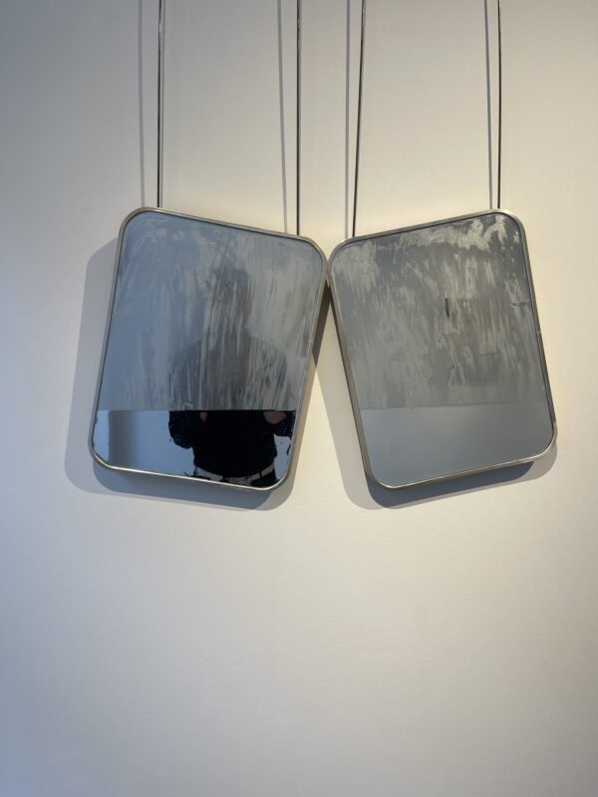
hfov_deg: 54.9
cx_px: 299
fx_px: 576
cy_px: 398
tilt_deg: -3.0
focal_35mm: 25
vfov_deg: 69.4
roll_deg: -0.4
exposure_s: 1/163
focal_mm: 5.1
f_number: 1.6
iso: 32
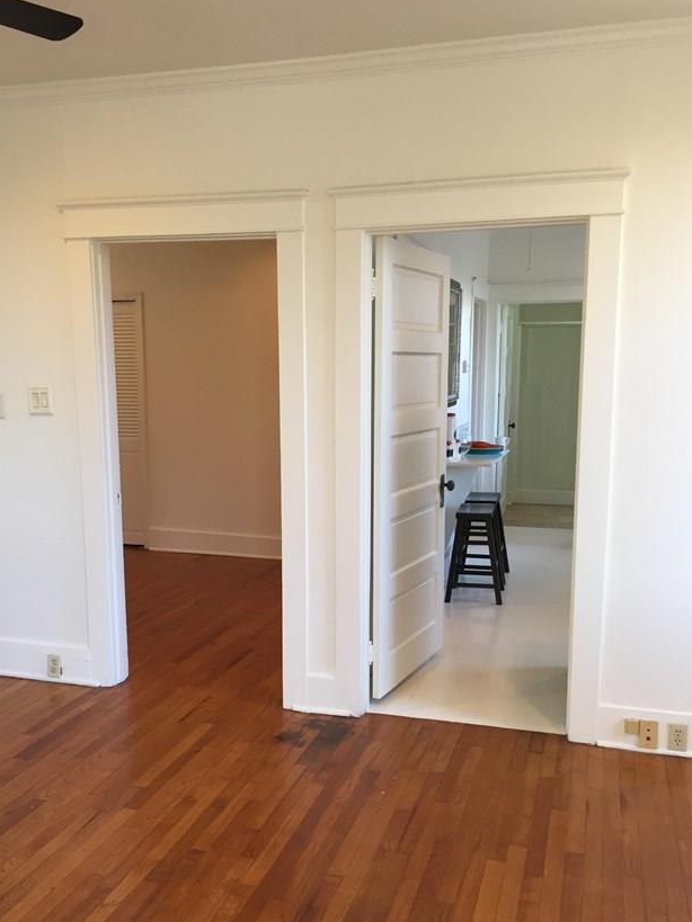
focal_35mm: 34
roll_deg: +0.7
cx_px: 309
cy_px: 518
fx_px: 906
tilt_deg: -7.5
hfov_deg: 41.7
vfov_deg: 53.8
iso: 32
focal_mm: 4.15
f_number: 2.2
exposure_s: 1/30
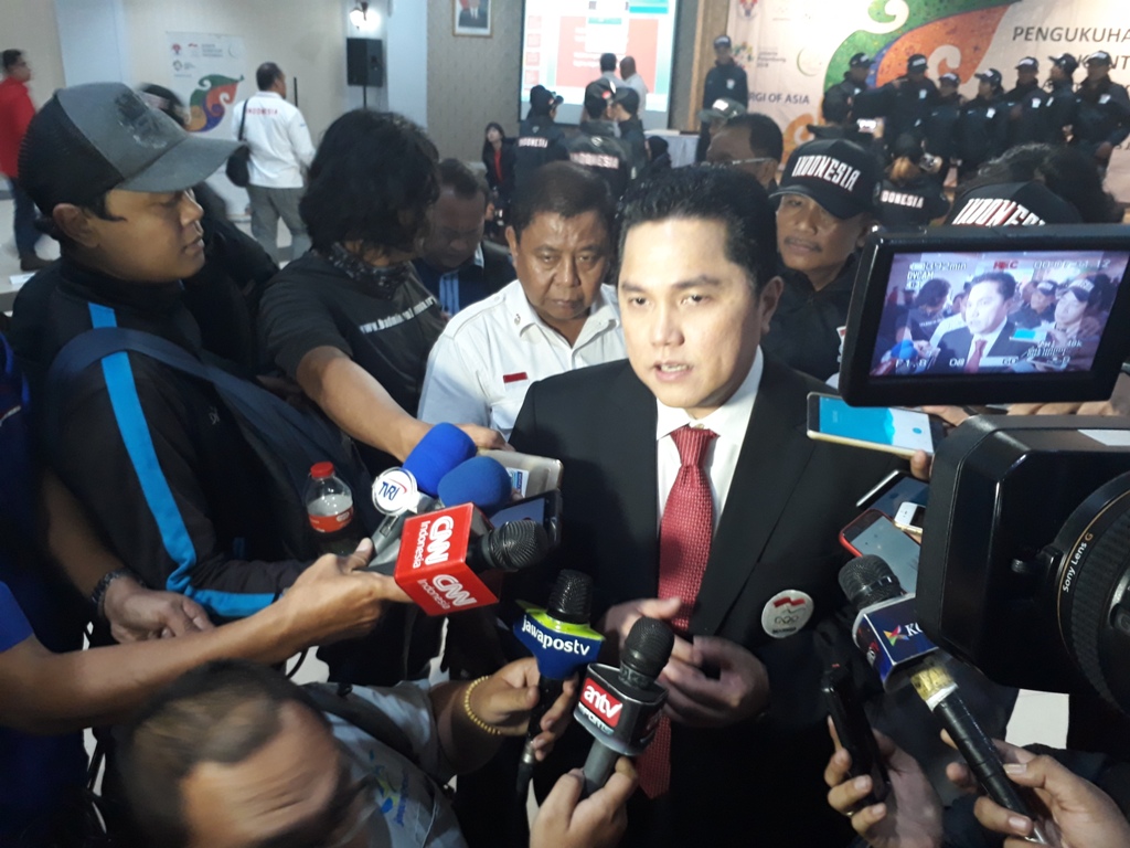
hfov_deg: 65.3
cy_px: 424
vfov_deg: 51.4
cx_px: 565
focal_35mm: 27
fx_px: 881
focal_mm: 3.6
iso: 250
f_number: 1.9
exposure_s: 1/17
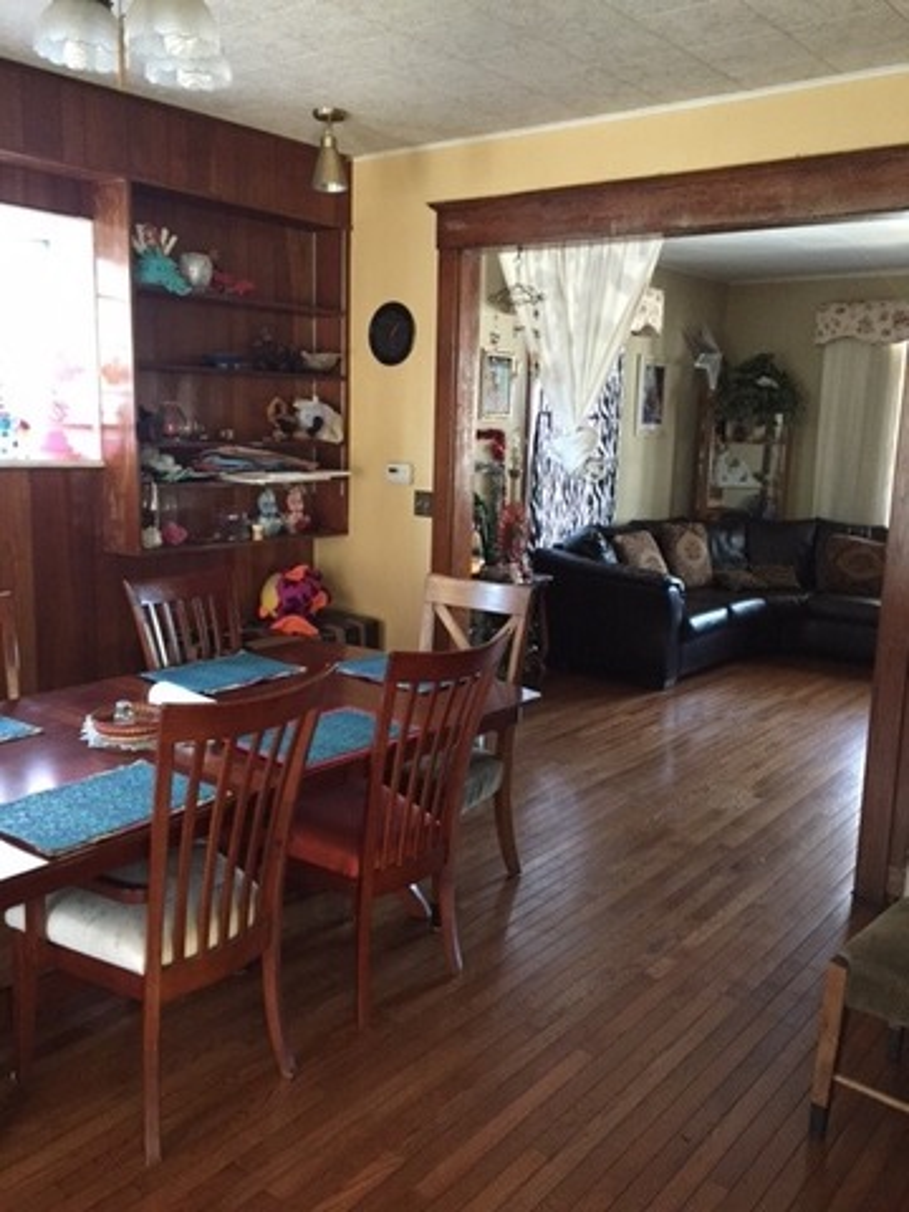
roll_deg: -1.9
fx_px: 1015
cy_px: 606
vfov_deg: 61.7
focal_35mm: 29
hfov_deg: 48.2
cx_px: 454
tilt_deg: -9.2
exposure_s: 1/15
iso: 250
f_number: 2.2
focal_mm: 4.15
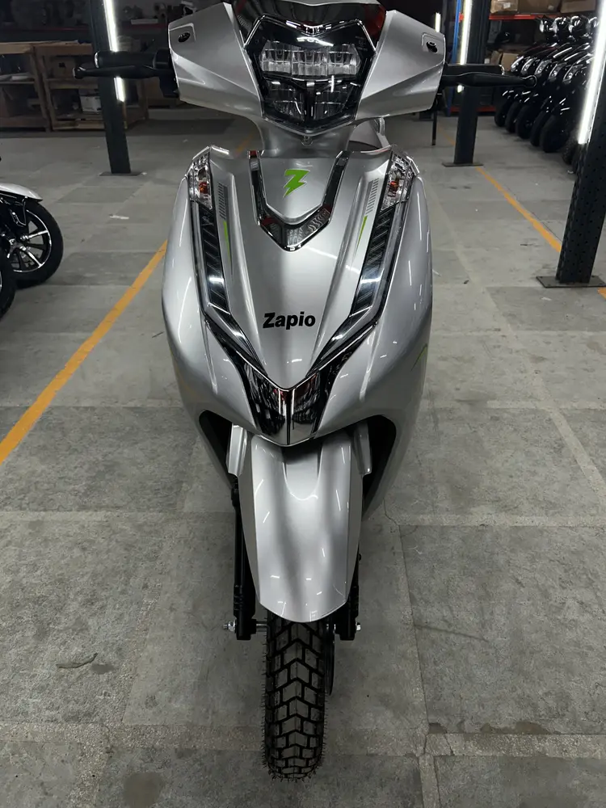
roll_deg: +0.7
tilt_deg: -32.2
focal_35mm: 26
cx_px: 303
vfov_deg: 67.3
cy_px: 404
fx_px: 607
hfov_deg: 53.1
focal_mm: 5.7
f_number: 1.5
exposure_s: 1/100
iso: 100
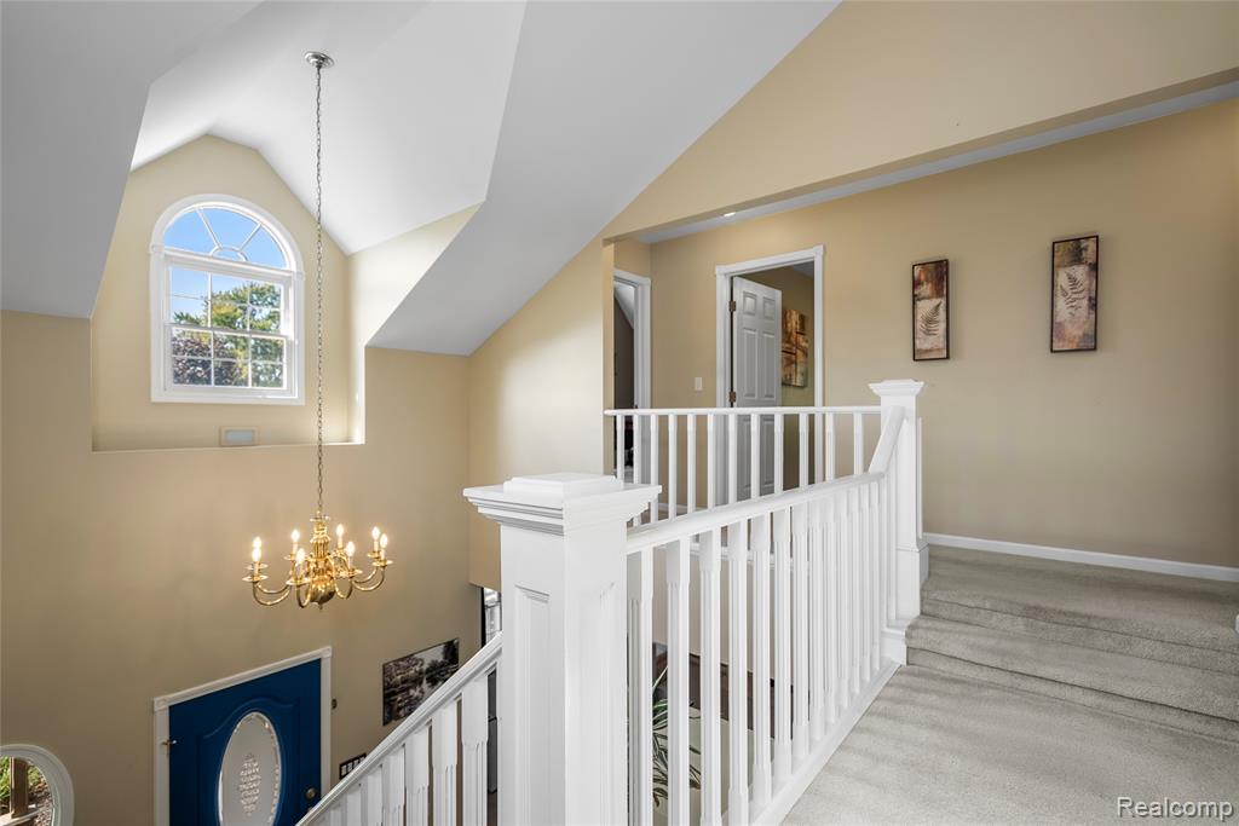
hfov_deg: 96.7
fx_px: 551
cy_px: 413
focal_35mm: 16
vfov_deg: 73.8
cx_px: 620
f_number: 4
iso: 100
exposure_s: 1/10
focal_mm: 16
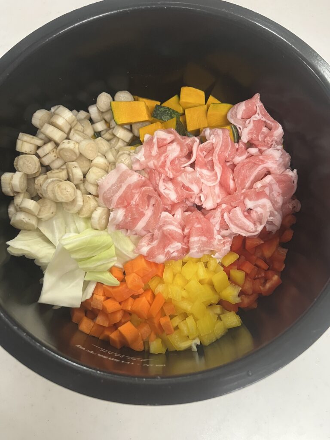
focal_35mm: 26
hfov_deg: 53.1
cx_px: 165
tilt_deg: -75.2
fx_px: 330
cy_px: 220
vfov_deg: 67.3
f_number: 1.6
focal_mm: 5.1
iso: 500
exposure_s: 1/60
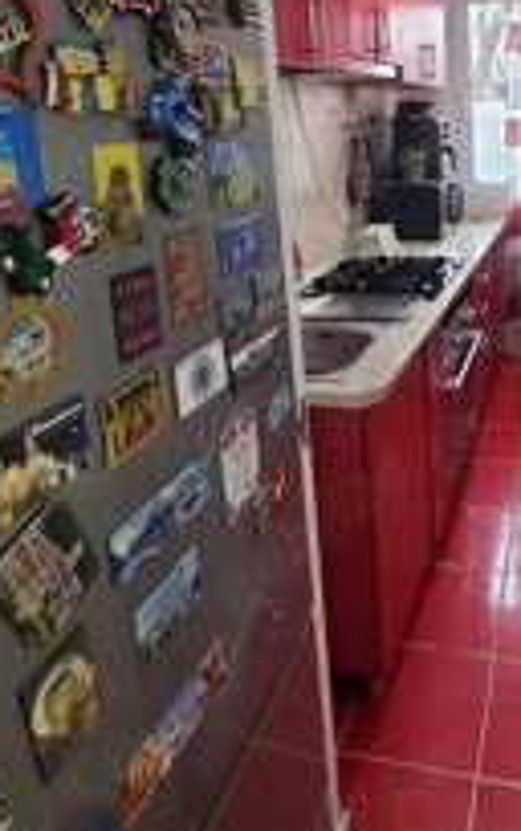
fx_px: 612
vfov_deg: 65.4
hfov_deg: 43.6
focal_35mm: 27
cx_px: 427
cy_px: 240
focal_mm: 2.2
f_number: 1.9
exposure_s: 1/50.3
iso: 250
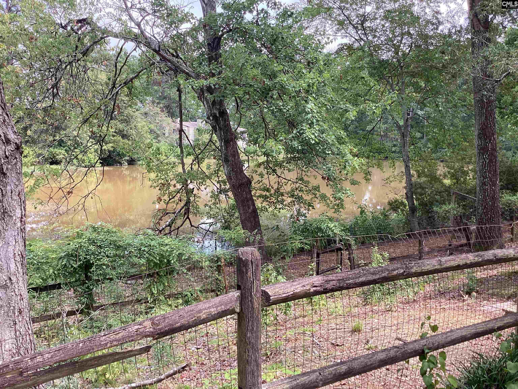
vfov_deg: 45.4
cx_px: 259
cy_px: 194
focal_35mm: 31
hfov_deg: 58.4
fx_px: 464
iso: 25
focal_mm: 3.3
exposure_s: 1/217
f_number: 2.4
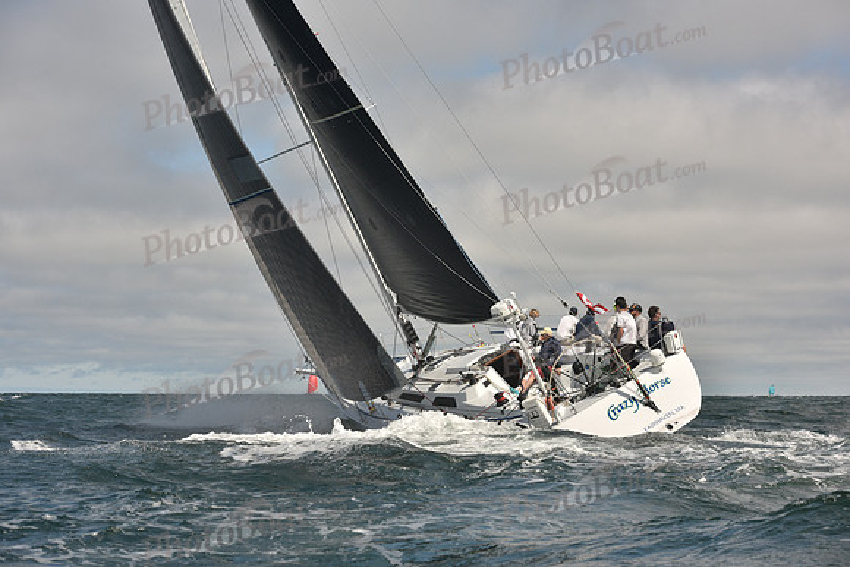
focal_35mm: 70
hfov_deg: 28.8
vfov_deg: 19.5
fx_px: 1653
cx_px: 425
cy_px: 284
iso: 320
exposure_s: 1/800
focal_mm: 70
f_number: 8
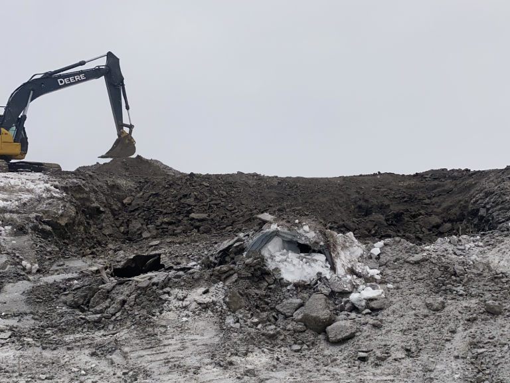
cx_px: 255
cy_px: 192
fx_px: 383
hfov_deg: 67.3
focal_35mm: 26
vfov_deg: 53.1
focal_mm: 4.25
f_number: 1.8
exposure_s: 1/4444
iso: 32
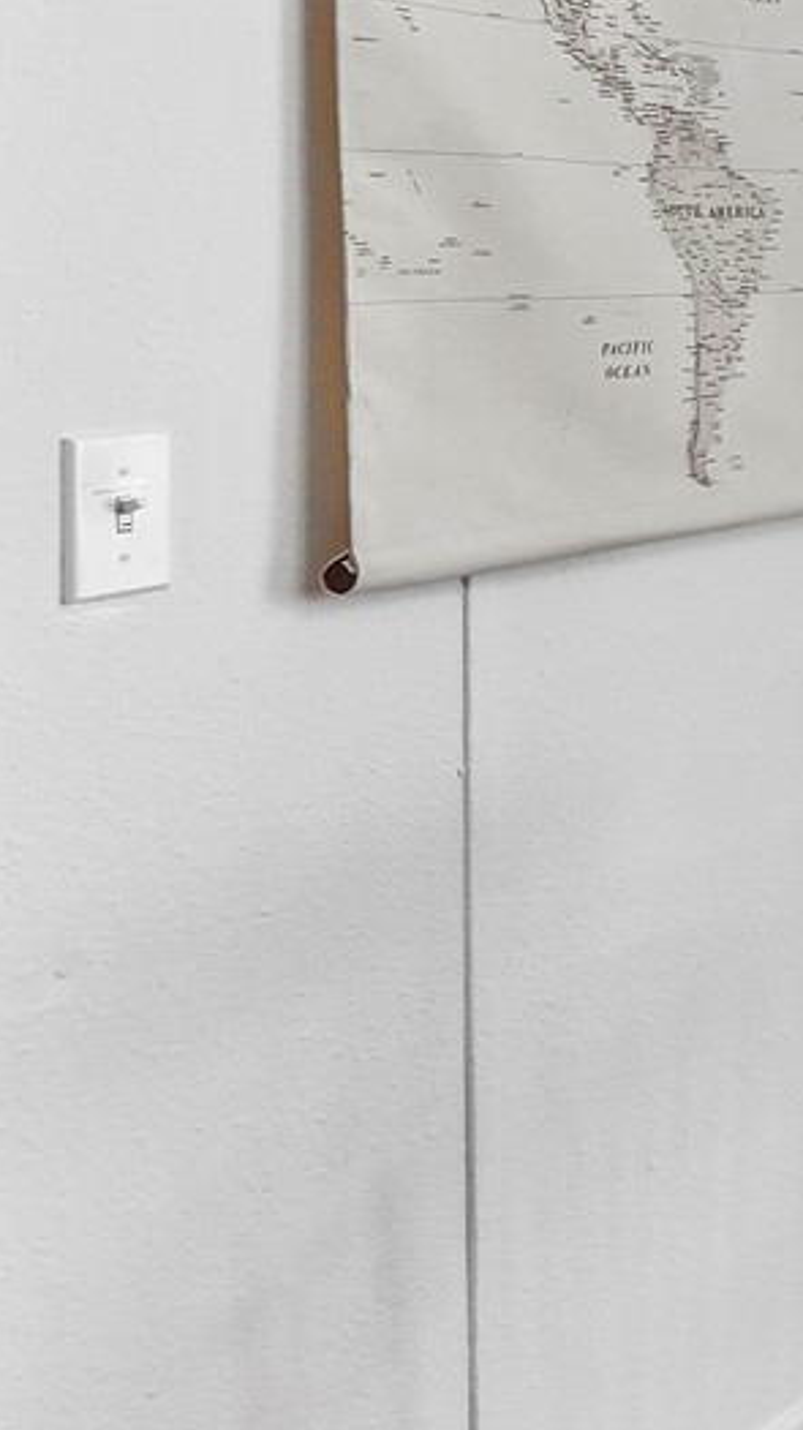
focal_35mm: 52
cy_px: 245
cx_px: 2367
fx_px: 1970
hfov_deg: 11.8
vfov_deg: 38.1
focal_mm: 12
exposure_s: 1/30
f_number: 8
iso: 200
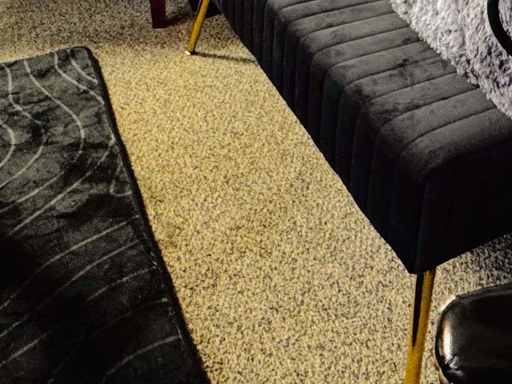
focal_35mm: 51
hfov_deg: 34.7
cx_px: 488
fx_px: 754
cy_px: -183
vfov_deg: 23.3
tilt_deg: -11.9
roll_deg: -5.1
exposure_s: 1/60
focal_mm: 2.22
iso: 500
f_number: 2.2
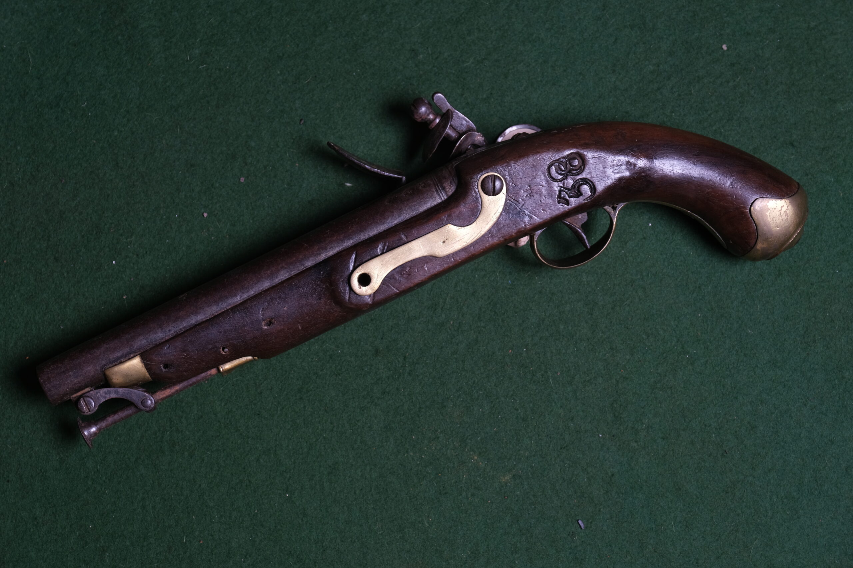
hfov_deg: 24.5
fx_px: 1967
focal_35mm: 83
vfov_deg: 16.5
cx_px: 426
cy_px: 284
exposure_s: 1/160
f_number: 5.6
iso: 320
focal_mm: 55
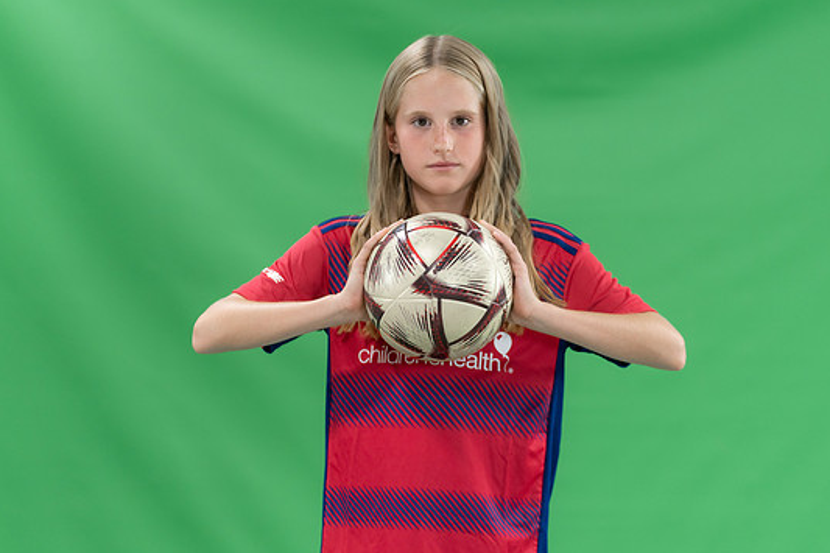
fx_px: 3941
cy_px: 258
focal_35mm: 171
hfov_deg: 12.0
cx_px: 438
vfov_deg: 8.0
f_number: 2.8
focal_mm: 151
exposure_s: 1/250
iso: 1000
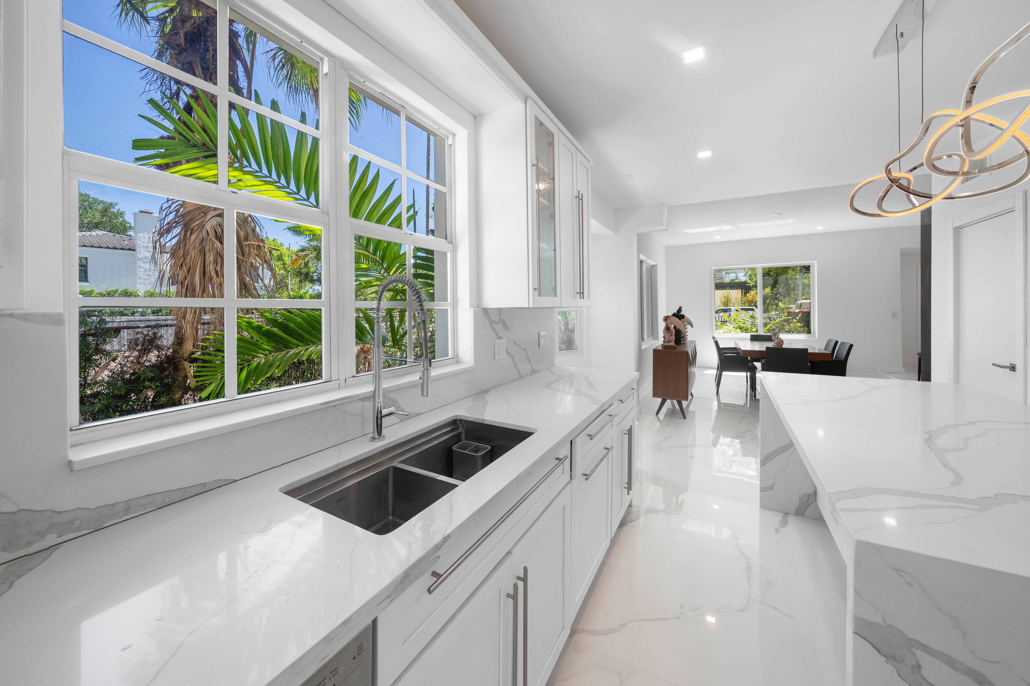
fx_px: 343
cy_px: 343
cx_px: 515
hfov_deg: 112.6
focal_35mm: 12
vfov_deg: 90.0
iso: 320
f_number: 8
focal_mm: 12
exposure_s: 1/60
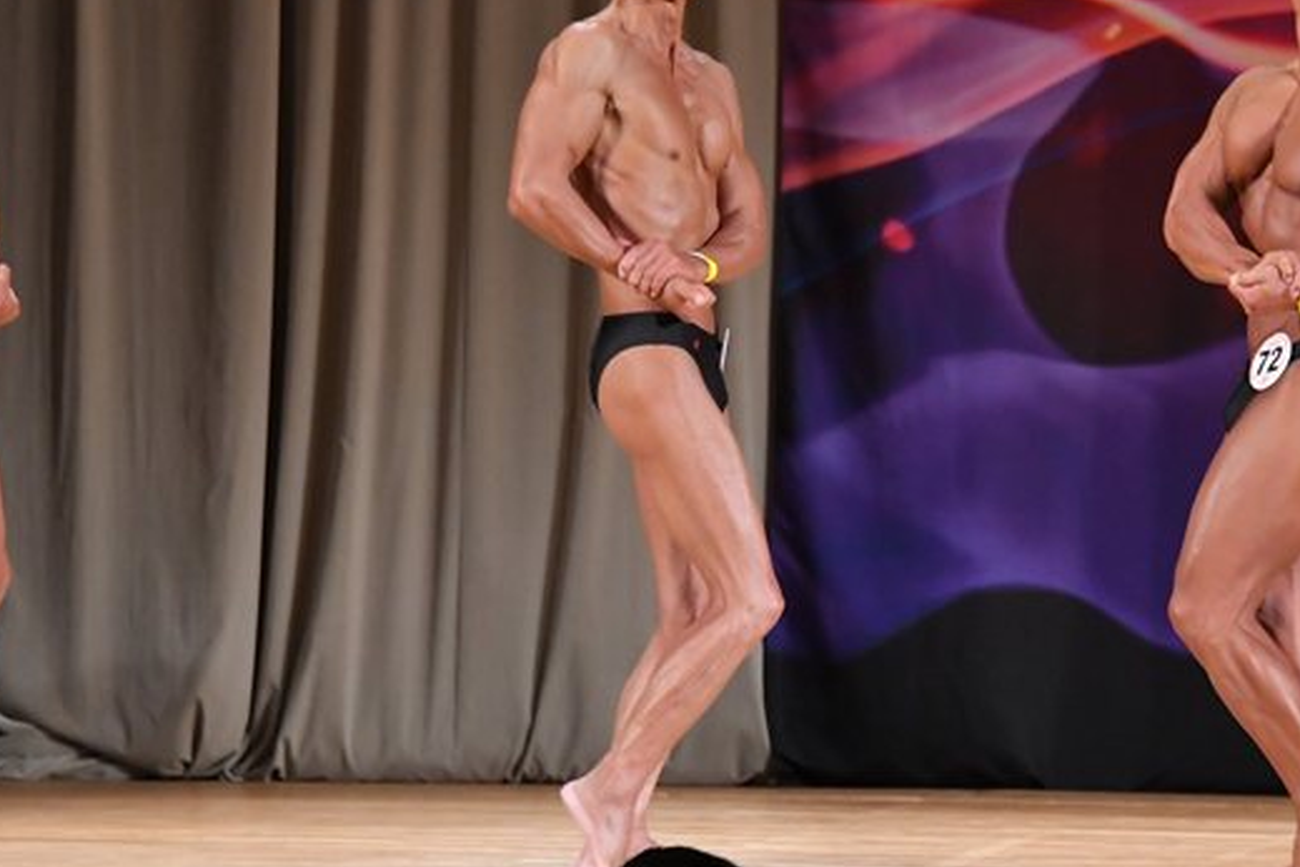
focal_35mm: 336
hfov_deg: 6.1
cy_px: 413
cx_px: 793
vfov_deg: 4.1
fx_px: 12132
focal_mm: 150
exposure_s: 1/400
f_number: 5.6
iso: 4500
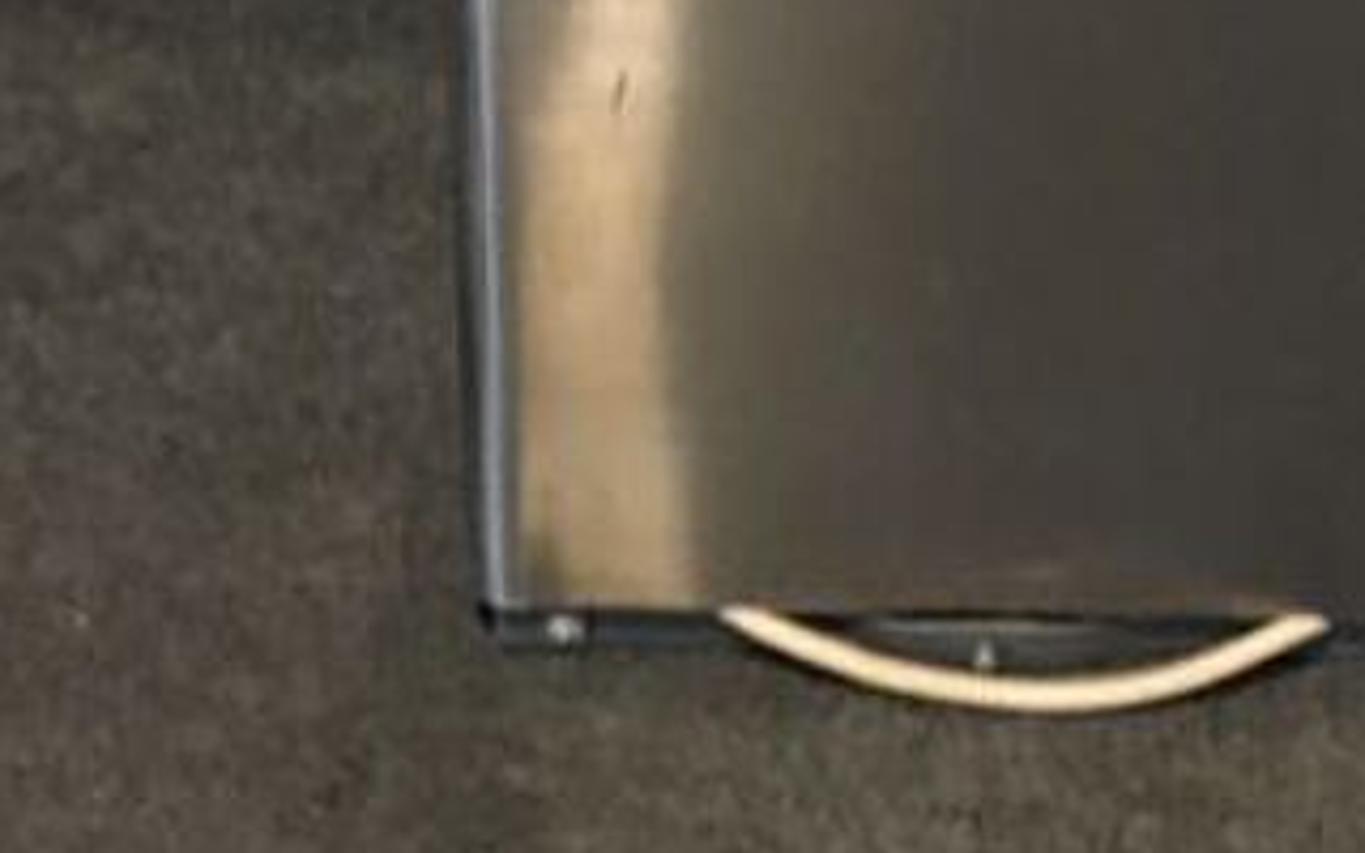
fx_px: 4762
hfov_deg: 16.2
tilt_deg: -32.8
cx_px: 998
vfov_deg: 10.0
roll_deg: -1.4
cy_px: -318
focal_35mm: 128
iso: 250
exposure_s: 1/17
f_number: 2.2
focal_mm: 4.15
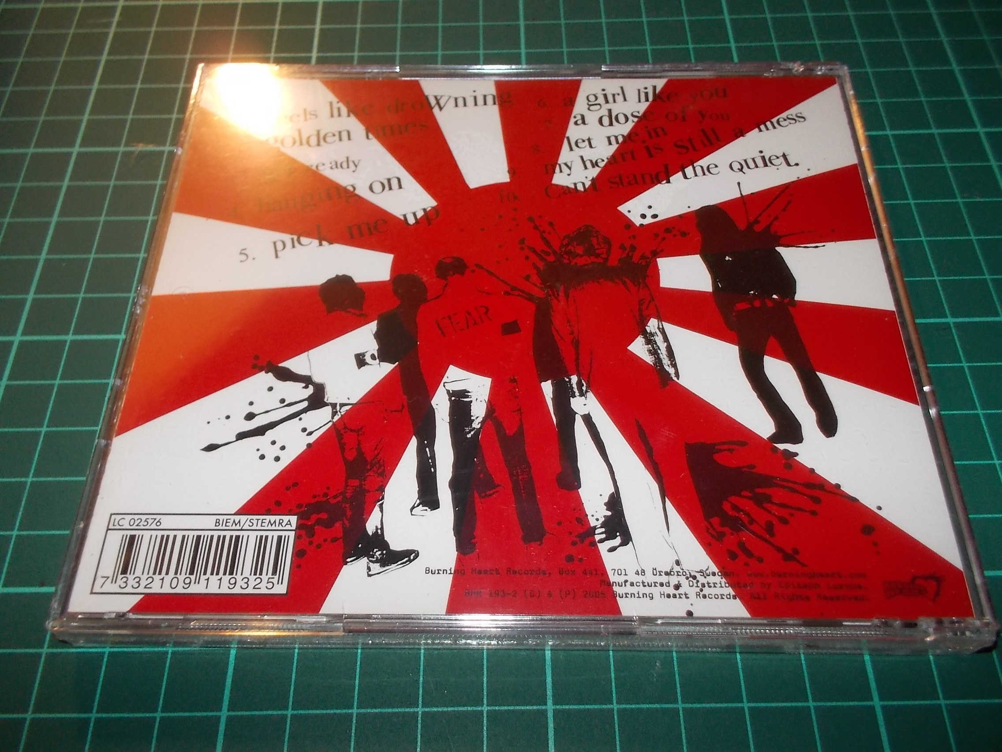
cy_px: 376
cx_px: 501
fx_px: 839
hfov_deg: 61.7
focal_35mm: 29
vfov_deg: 48.2
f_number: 3.3
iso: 200
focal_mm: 4.1
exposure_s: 1/30
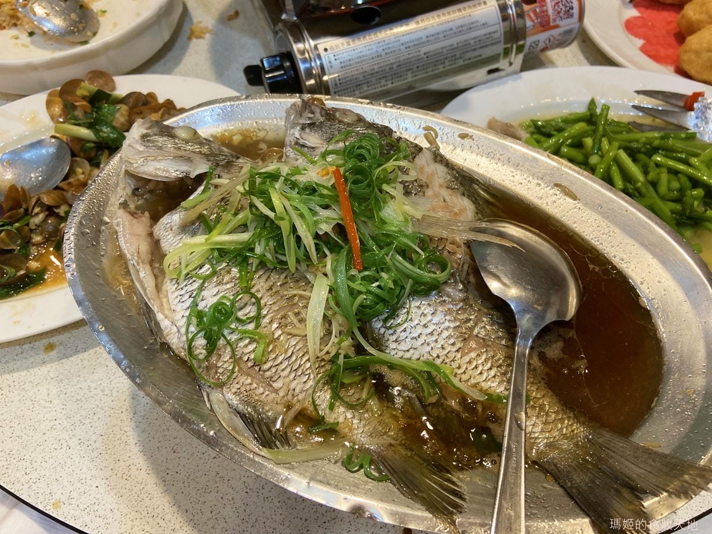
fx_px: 535
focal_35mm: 26
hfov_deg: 67.3
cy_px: 267
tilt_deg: -57.1
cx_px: 356
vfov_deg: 53.1
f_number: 1.8
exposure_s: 1/60
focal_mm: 4.25
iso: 200
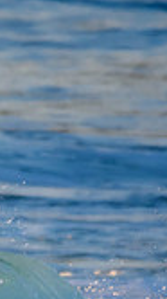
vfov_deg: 0.8
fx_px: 21731
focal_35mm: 2752
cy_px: 318
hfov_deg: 0.4
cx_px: -341
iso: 800
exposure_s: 1/1600
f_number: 5.6
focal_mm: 500
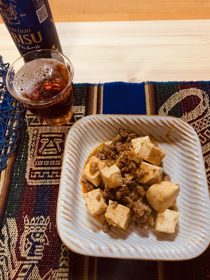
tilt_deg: -63.7
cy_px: 140
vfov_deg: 67.3
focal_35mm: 26
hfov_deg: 53.1
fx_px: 210
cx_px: 105
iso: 320
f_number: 1.8
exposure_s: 1/50
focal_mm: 4.25
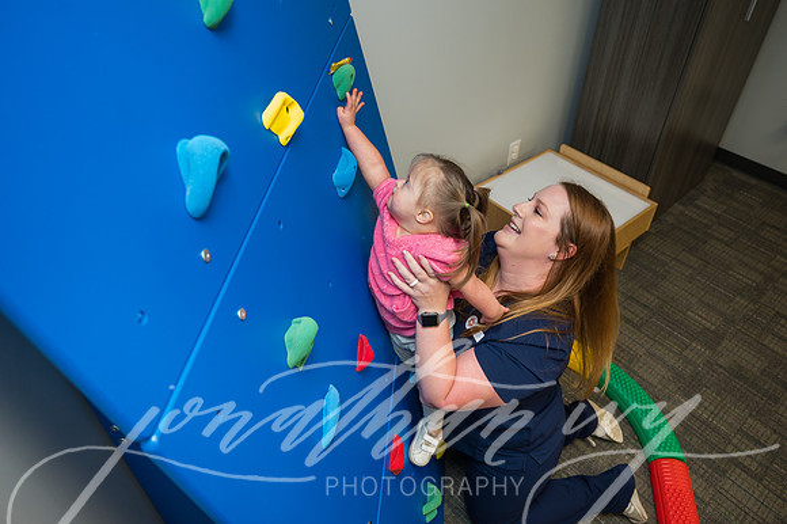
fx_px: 554
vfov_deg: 50.5
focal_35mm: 25
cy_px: 247
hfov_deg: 70.7
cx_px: 416
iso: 2500
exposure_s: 1/200
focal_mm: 24
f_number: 3.5
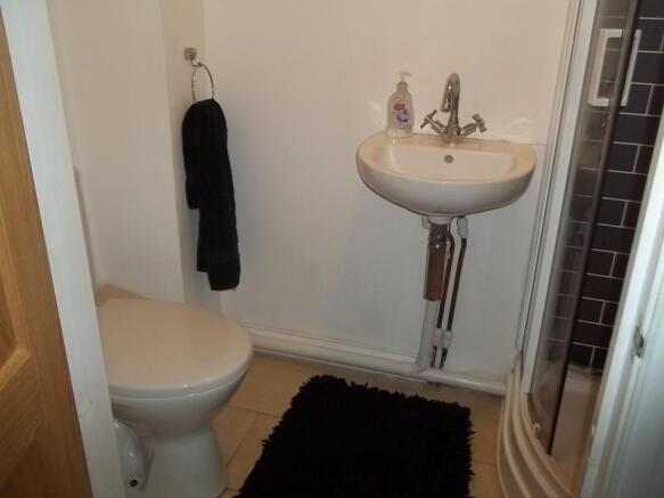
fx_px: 614
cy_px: 249
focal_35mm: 32
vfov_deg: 44.1
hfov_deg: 56.8
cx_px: 332
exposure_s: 1/30
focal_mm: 5.7
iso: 160
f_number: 2.9
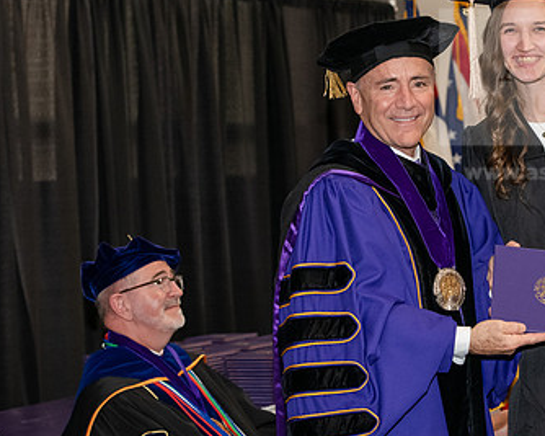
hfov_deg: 16.8
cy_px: 207
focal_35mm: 114
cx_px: 390
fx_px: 1838
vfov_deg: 13.5
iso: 2500
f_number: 5
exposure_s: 1/200
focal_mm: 70
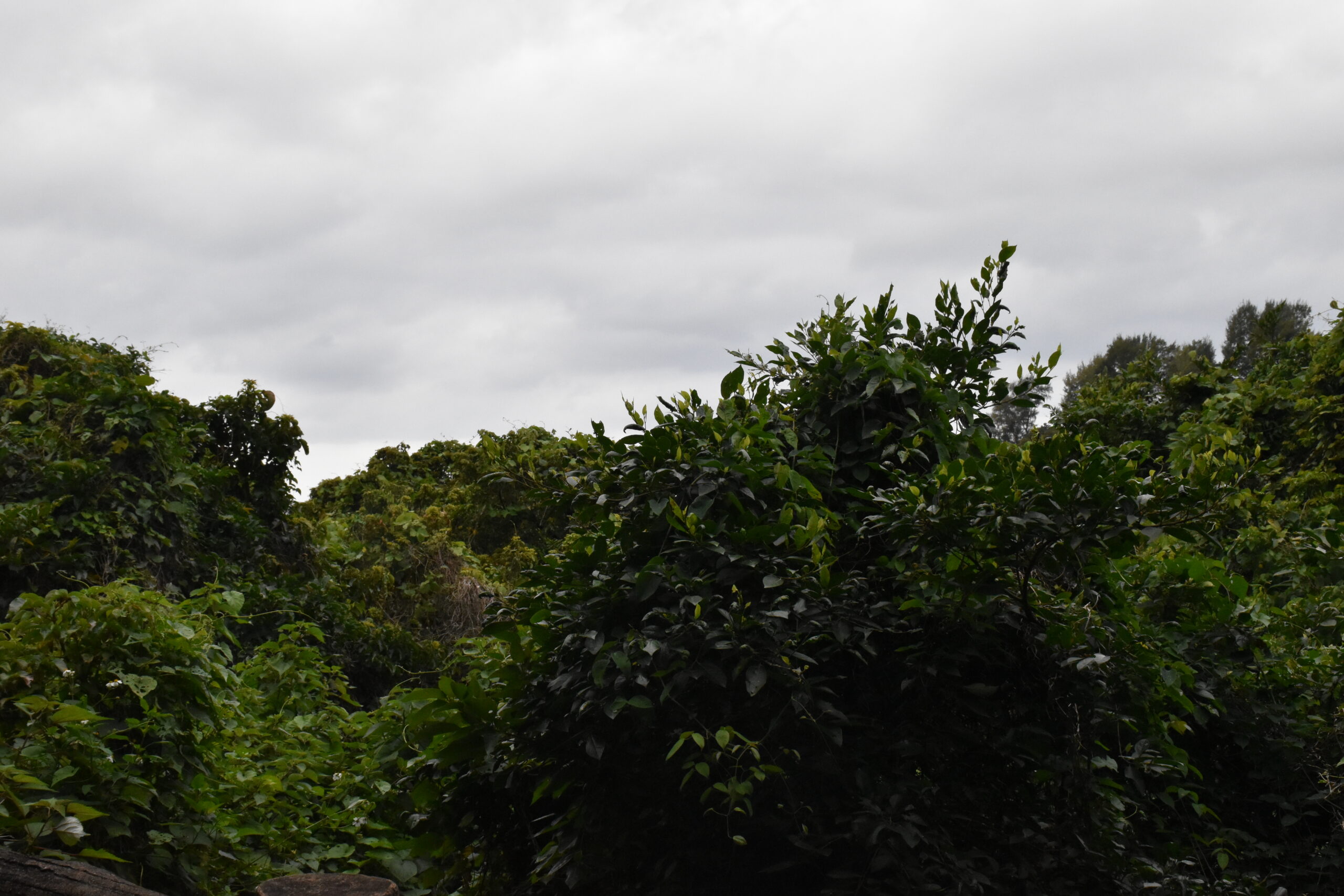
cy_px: 448
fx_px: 1792
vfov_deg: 28.1
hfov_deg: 41.1
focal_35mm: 48
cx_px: 672
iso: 2500
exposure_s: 1/640
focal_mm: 32
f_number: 13
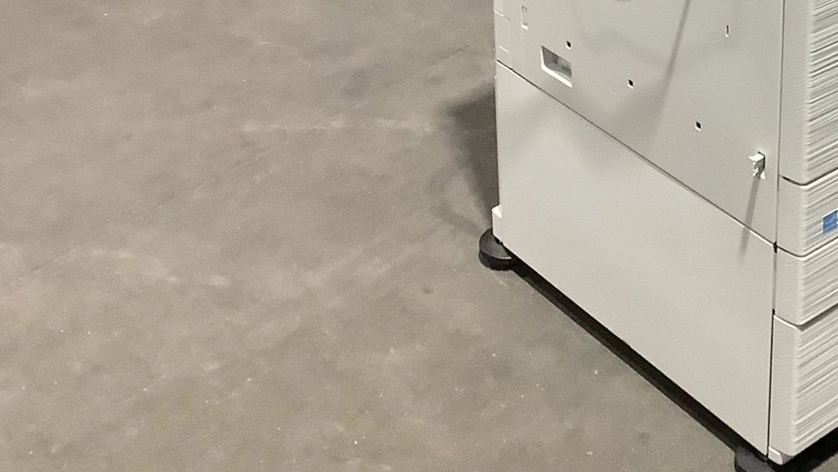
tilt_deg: -21.0
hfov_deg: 28.4
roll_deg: -2.8
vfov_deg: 16.4
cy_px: -130
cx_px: 822
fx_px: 1556
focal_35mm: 70
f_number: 2.4
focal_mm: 3.3
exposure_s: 1/50
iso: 250
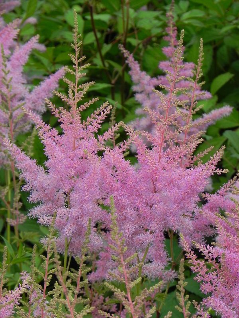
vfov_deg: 8.0
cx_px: 120
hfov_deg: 6.0
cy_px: 159
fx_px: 2274
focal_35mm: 247
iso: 160
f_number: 5.6
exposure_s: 1/200
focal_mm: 44
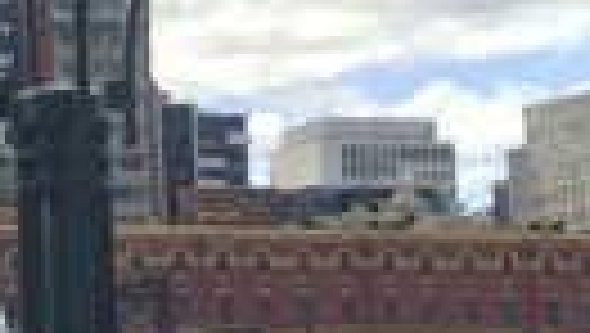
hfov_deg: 14.4
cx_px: -576
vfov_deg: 9.7
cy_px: 194
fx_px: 1958
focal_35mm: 125
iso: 32
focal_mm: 4.15
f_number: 2.2
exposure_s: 1/1199
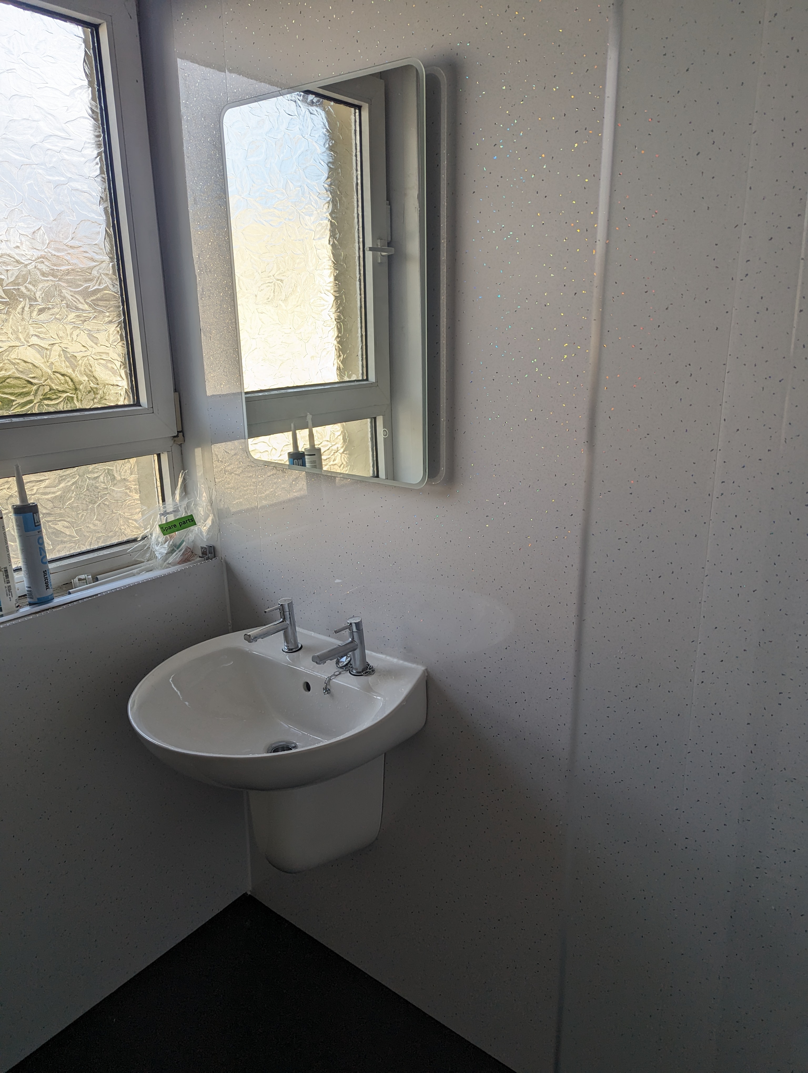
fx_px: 745
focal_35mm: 24
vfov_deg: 71.5
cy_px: 536
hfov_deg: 56.9
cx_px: 404
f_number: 1.85
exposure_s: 1/315
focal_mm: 6.81
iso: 39
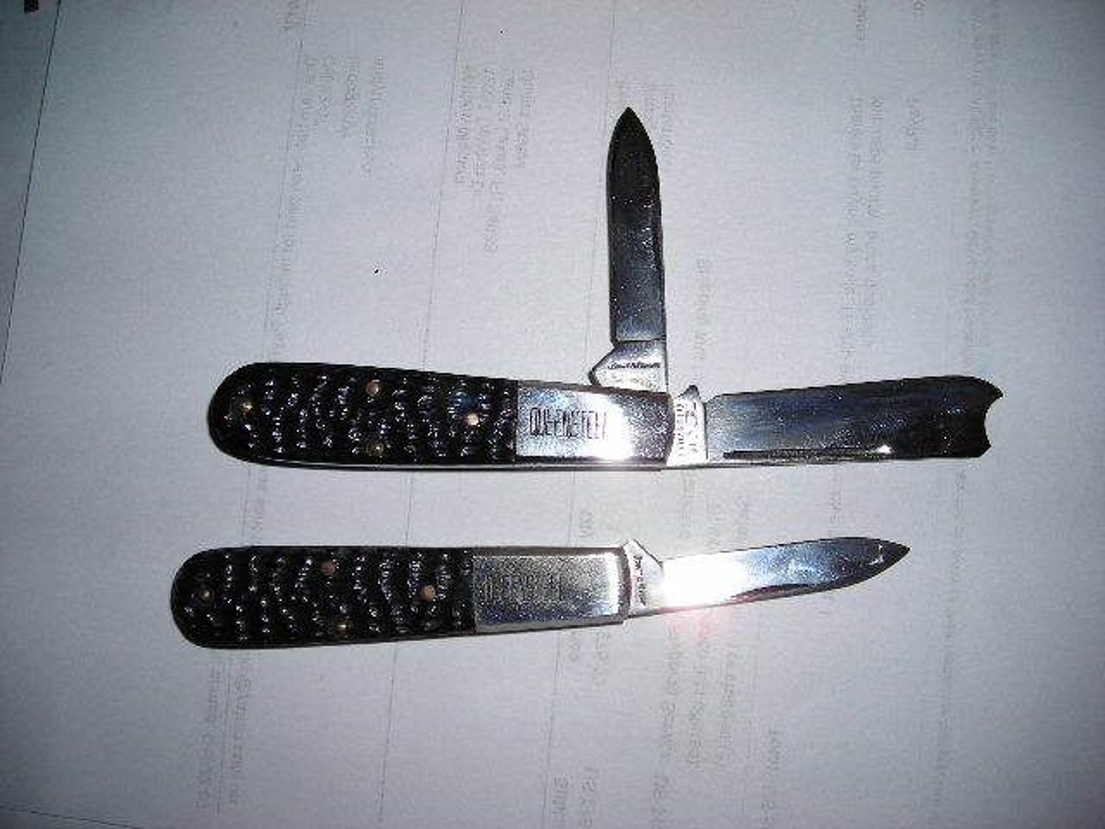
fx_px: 1213
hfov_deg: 49.0
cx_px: 552
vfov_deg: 37.7
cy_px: 414
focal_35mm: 38
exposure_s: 1/60
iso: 50
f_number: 3.2
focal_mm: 6.3
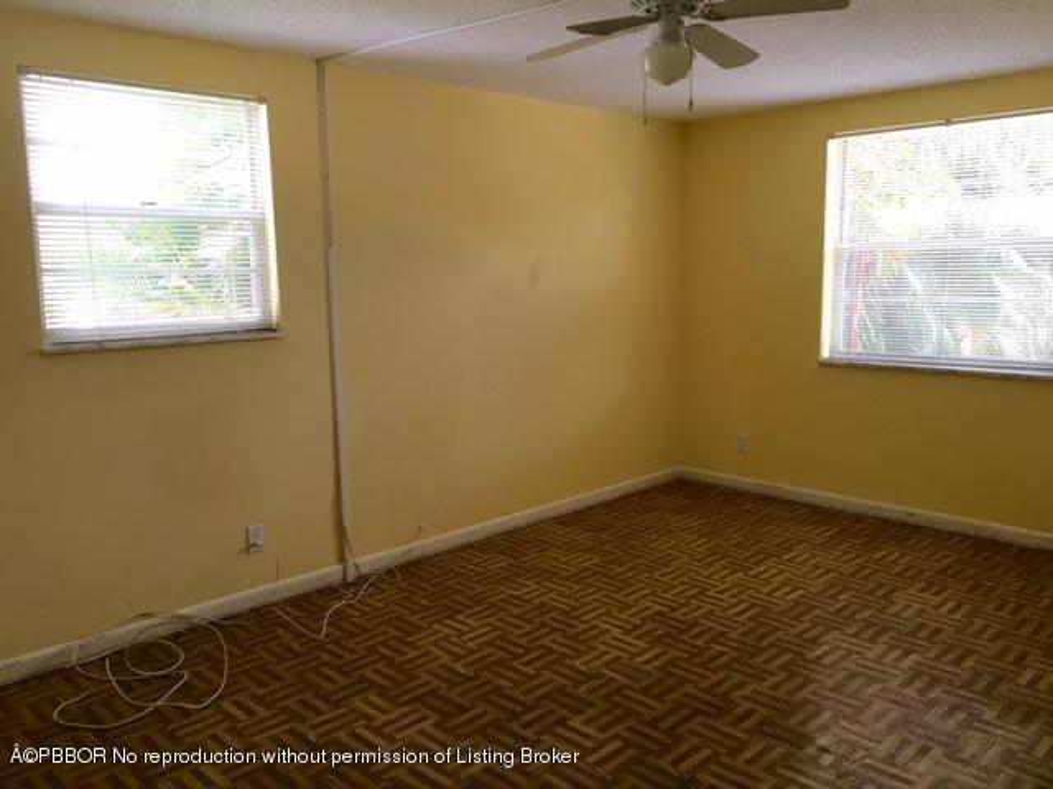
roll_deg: +1.6
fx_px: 882
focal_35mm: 29
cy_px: 394
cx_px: 526
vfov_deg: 48.2
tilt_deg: -7.6
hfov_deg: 61.7
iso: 25
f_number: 2.2
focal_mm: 4.15
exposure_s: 1/40
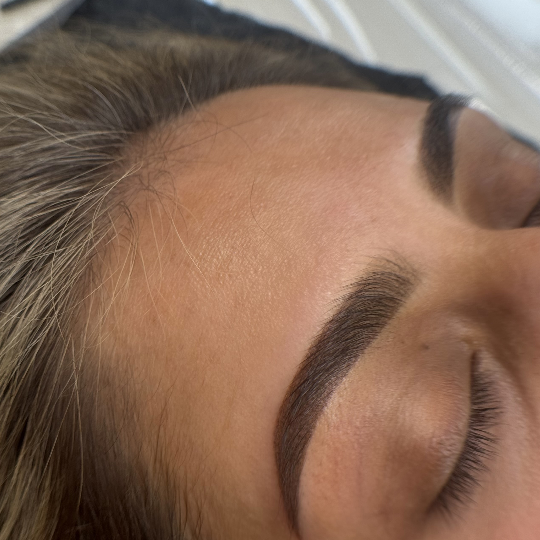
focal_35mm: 67
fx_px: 1182
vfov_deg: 25.6
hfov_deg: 25.7
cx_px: 301
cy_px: 371
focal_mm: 6.76
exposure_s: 1/199
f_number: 1.78
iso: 64
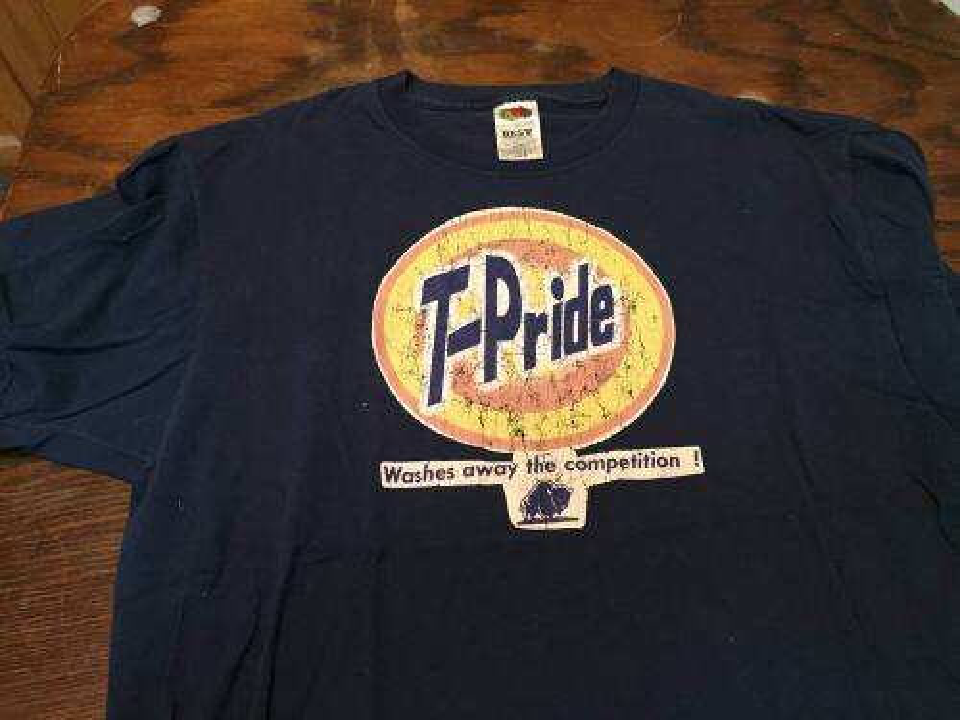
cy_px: 360
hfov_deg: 61.7
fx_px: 804
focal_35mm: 29
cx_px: 480
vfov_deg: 48.2
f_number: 2.2
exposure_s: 1/24
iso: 250
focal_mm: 4.15
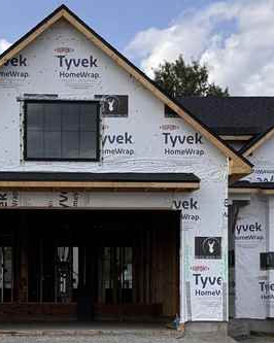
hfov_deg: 16.9
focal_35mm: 90
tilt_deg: +0.8
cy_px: 280
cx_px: 36
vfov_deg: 21.0
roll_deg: +0.6
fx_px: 913
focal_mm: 6.76
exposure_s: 1/4310
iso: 80
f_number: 1.78
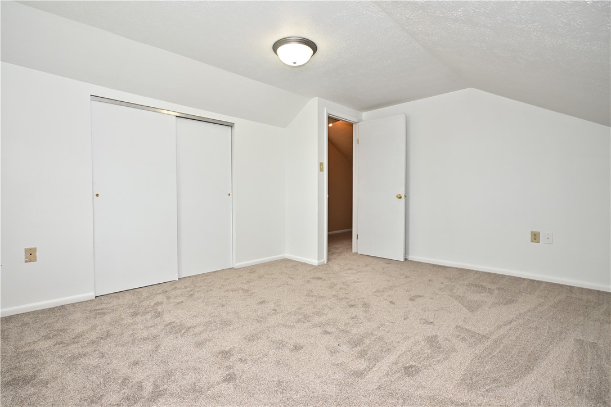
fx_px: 305
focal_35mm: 18
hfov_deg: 90.0
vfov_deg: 67.4
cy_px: 204
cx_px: 306
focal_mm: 12
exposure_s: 1/80
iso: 200
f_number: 4.5
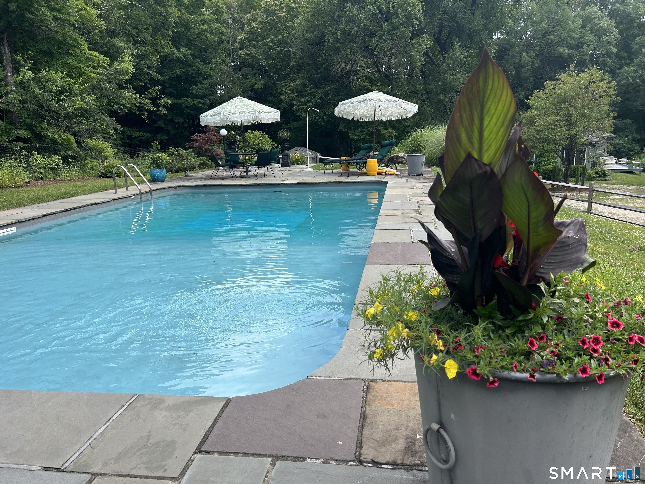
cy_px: 242
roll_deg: +2.2
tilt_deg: -12.6
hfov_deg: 67.3
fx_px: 484
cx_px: 322
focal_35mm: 26
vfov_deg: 53.1
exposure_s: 1/1488
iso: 50
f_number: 1.5
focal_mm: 5.7
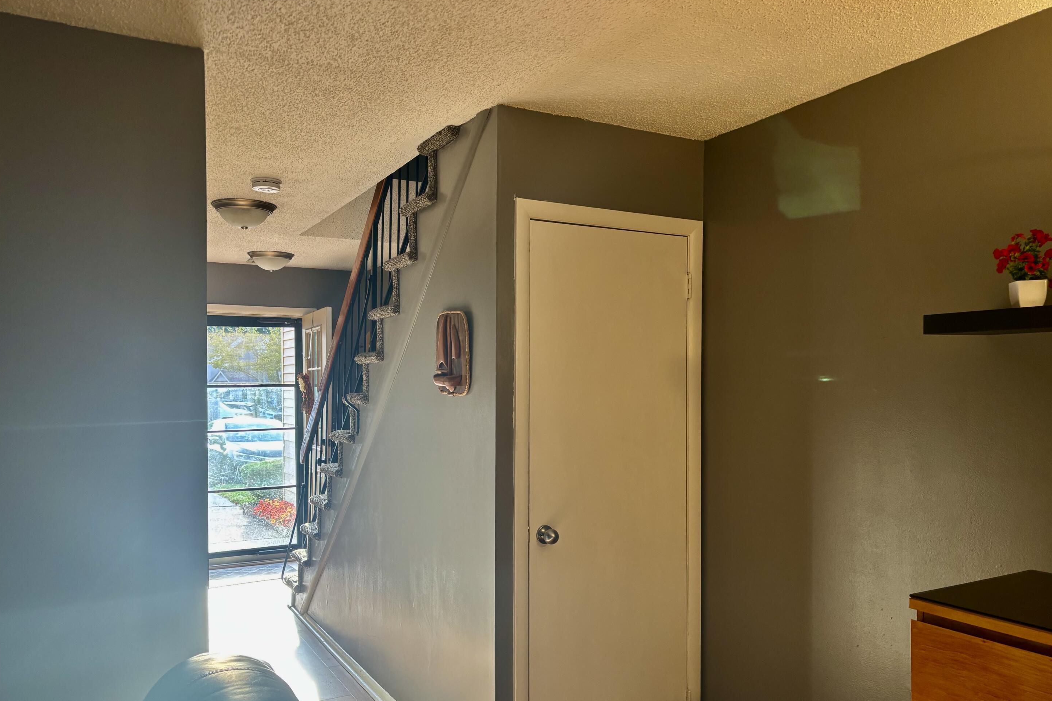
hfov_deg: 65.5
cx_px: 534
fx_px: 818
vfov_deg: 46.3
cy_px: 397
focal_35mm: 28
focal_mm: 5.96
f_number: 1.6
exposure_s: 1/60
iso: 100
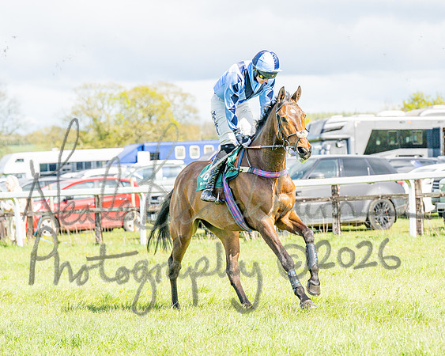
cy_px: 178
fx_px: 2551
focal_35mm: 194
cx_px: 267
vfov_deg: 8.0
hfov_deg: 10.0
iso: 200
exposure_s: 1/2500
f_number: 4
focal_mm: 115
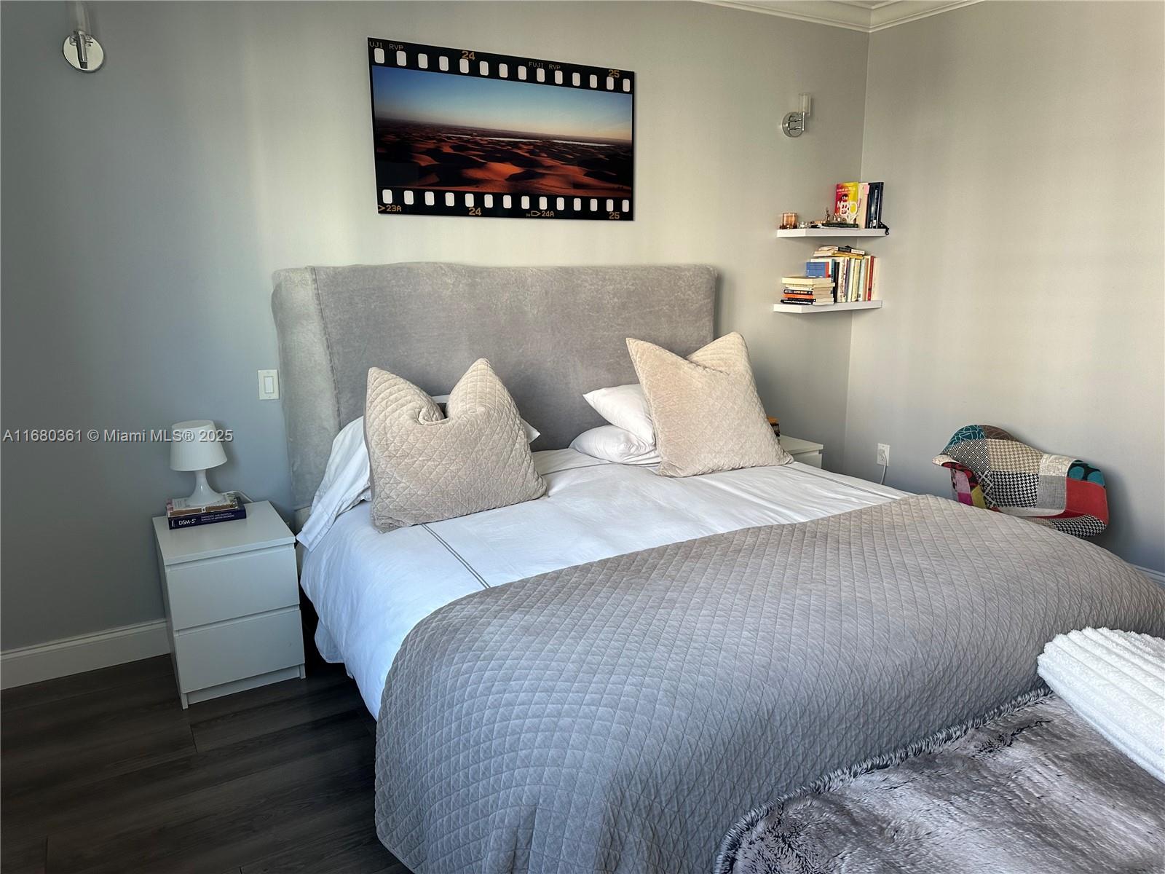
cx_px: 582
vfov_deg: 56.8
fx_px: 808
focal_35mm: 24
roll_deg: +0.0
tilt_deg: -12.3
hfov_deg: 71.6
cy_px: 437
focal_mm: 6.86
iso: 125
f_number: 1.78
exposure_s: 1/121
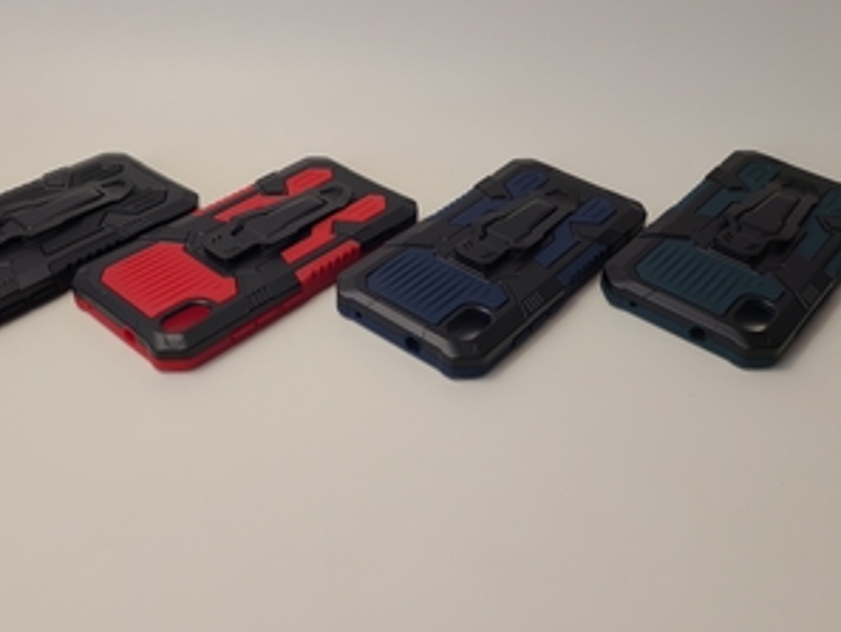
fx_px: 851
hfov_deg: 52.4
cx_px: 357
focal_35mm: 35
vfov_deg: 40.5
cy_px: 244
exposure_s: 1/105
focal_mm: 5.4
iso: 40
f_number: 1.8
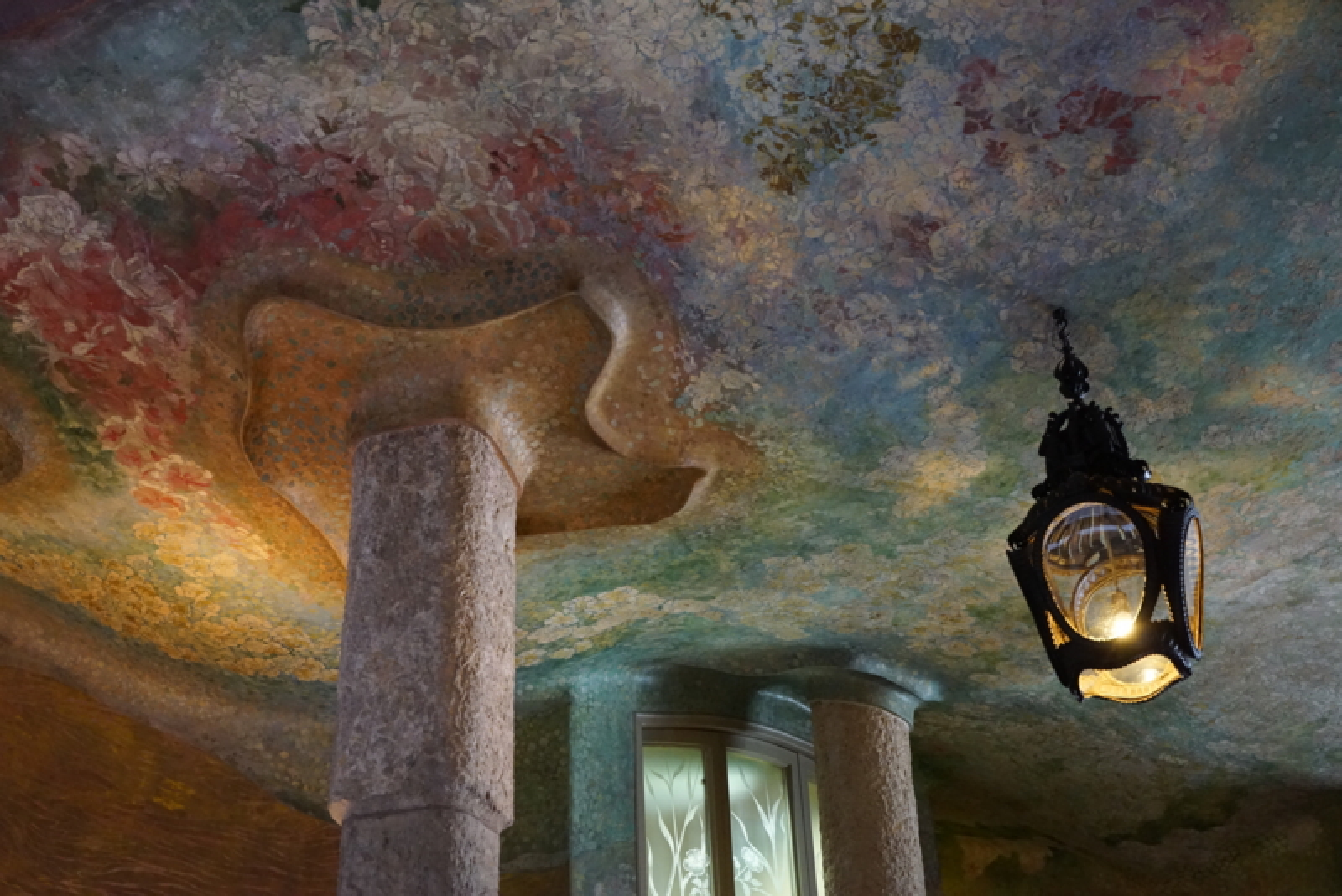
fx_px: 1566
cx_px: 671
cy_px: 448
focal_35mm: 42
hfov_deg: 46.4
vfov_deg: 31.9
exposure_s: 1/160
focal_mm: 42
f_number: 4
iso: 6400
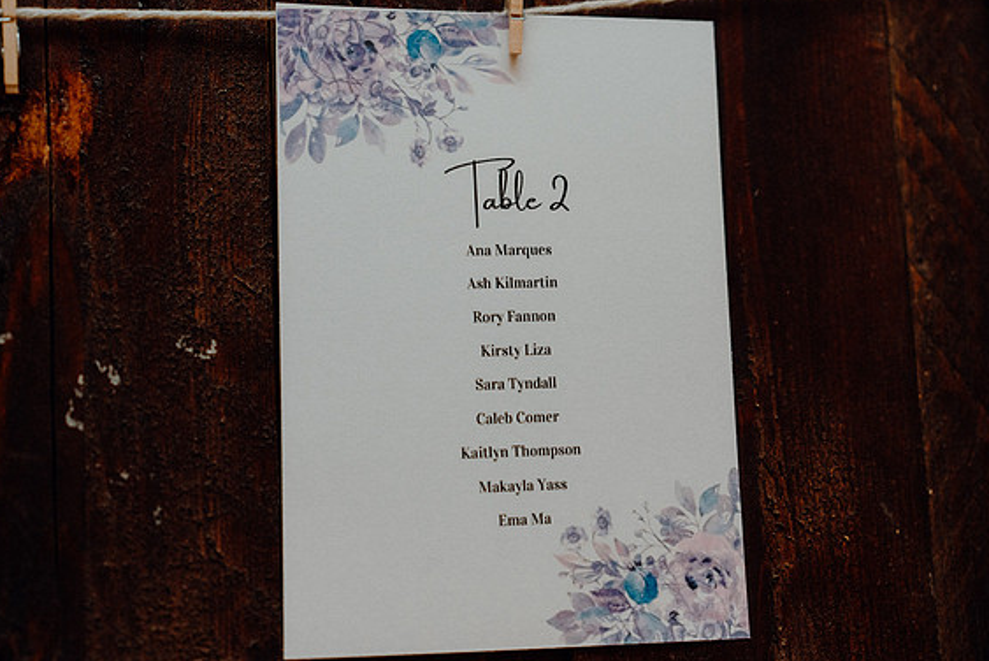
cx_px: 501
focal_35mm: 68
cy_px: 328
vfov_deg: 20.0
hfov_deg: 29.6
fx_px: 1869
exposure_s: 1/200
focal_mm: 66
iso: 2500
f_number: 3.5
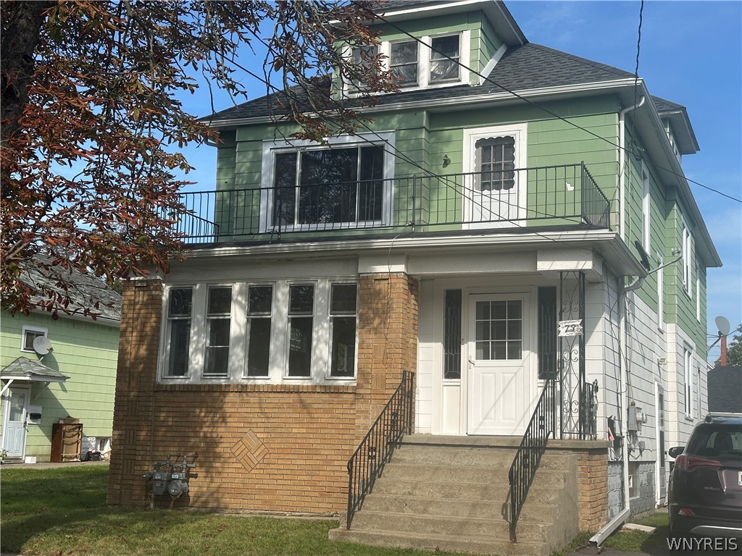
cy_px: 278
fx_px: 1029
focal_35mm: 48
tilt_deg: +9.0
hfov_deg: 39.7
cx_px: 371
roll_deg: -1.9
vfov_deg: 30.3
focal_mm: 6.86
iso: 64
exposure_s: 1/3472
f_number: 1.78
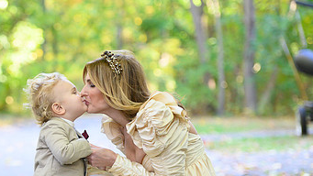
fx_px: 1403
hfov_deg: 12.7
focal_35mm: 169
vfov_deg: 7.2
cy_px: 133
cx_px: 49
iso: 1600
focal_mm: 95
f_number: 3.2
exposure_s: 1/200
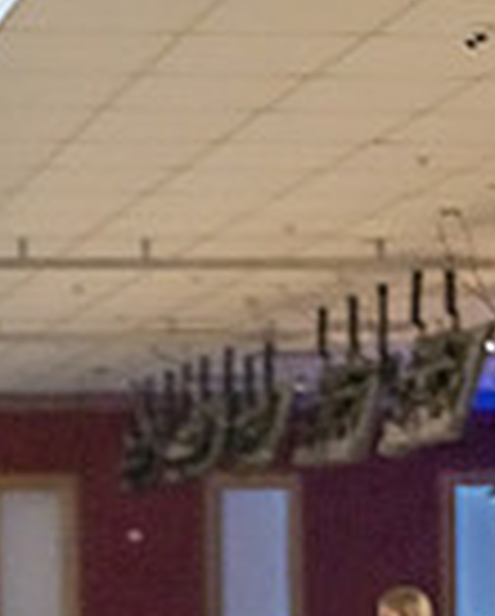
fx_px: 4623
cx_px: 472
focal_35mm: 253
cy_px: 971
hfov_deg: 6.1
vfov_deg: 7.5
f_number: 2.8
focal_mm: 82
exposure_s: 1/1000
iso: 4000
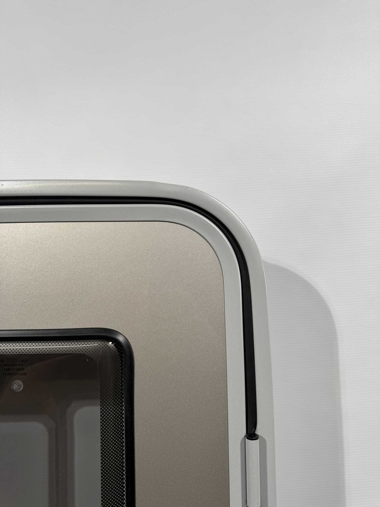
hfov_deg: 56.8
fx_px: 351
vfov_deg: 71.6
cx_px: 190
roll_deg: +1.0
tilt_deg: +2.3
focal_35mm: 24
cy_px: 254
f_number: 1.78
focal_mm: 6.76
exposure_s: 1/294
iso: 80
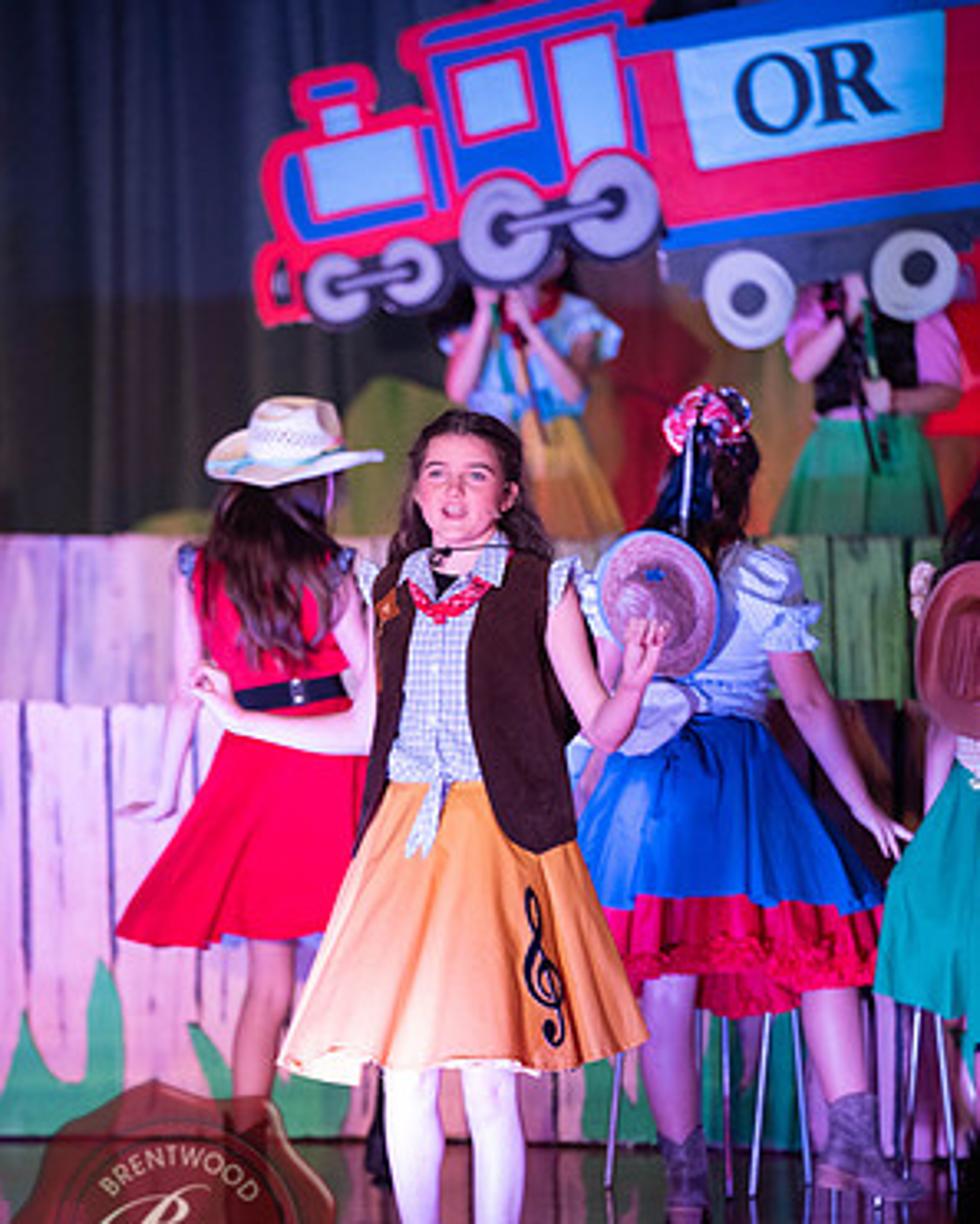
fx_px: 6813
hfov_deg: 8.2
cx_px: 492
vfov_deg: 10.3
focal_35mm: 188
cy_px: 729
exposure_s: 1/200
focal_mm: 165
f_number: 2.8
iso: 1600
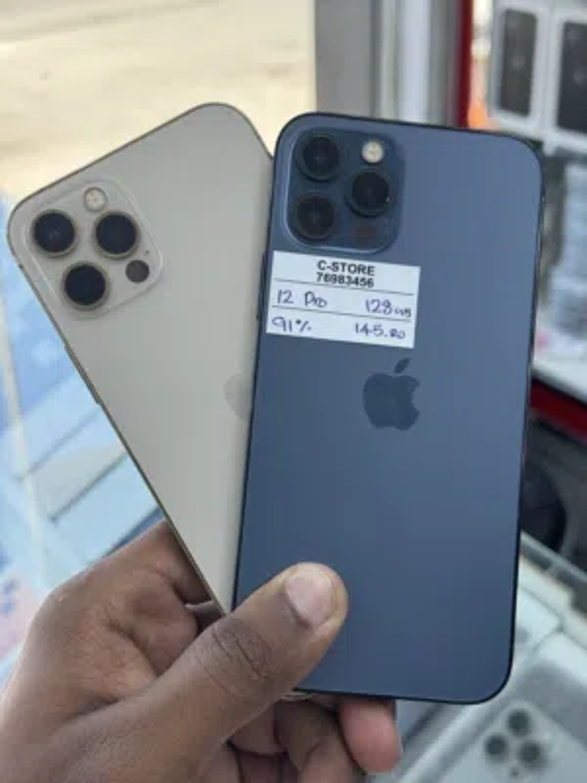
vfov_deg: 39.7
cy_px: 392
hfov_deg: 30.3
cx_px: 294
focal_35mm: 48
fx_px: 1085
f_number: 1.78
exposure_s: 1/558
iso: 64
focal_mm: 6.76
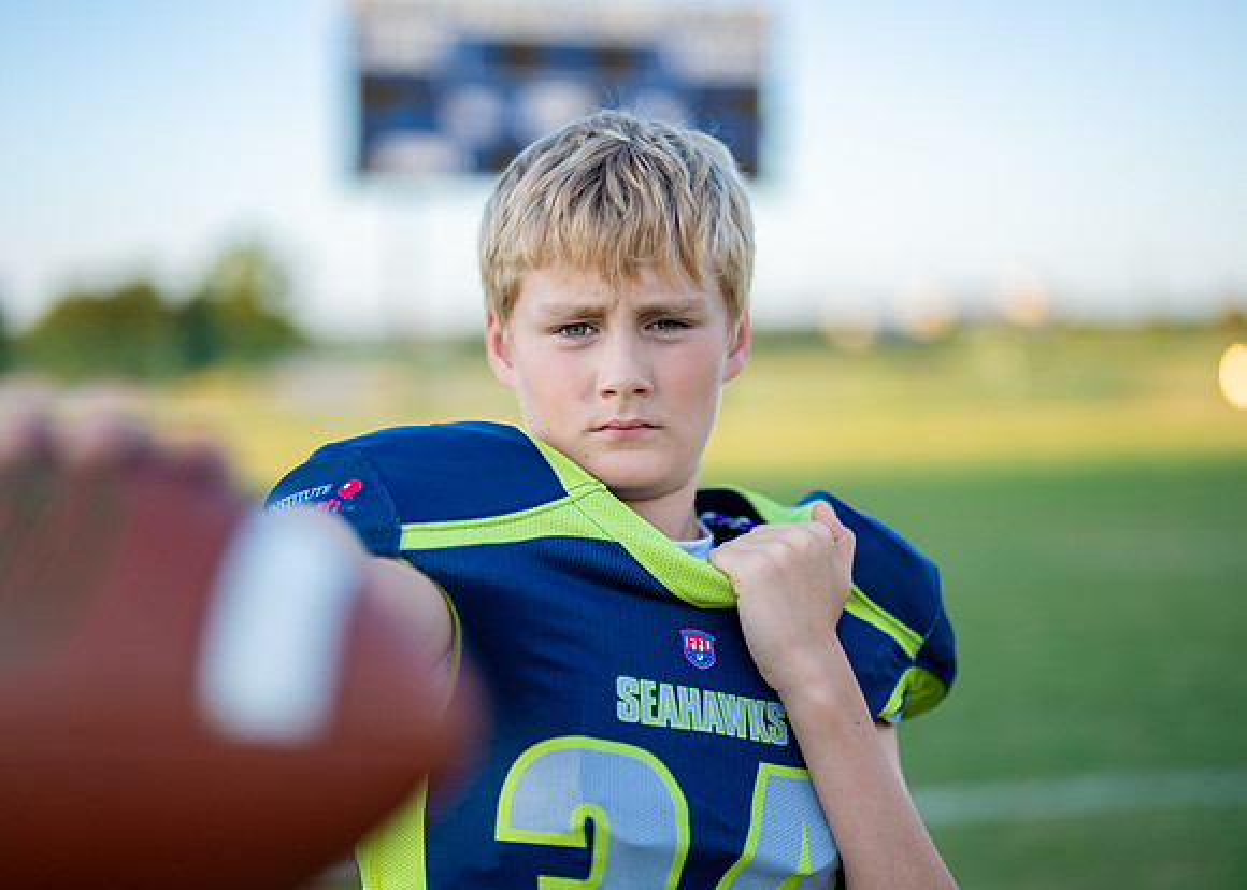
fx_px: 1980
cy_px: 443
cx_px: 620
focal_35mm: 56
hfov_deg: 35.0
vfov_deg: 25.3
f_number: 1.2
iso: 160
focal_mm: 50
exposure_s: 1/2500
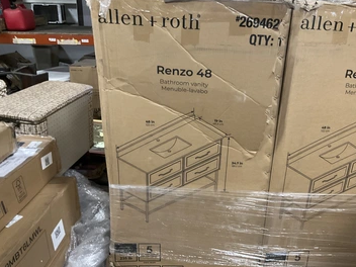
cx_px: 197
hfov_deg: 55.2
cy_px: 129
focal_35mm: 33
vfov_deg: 42.9
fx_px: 339
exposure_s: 1/40
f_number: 1.8
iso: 320
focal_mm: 3
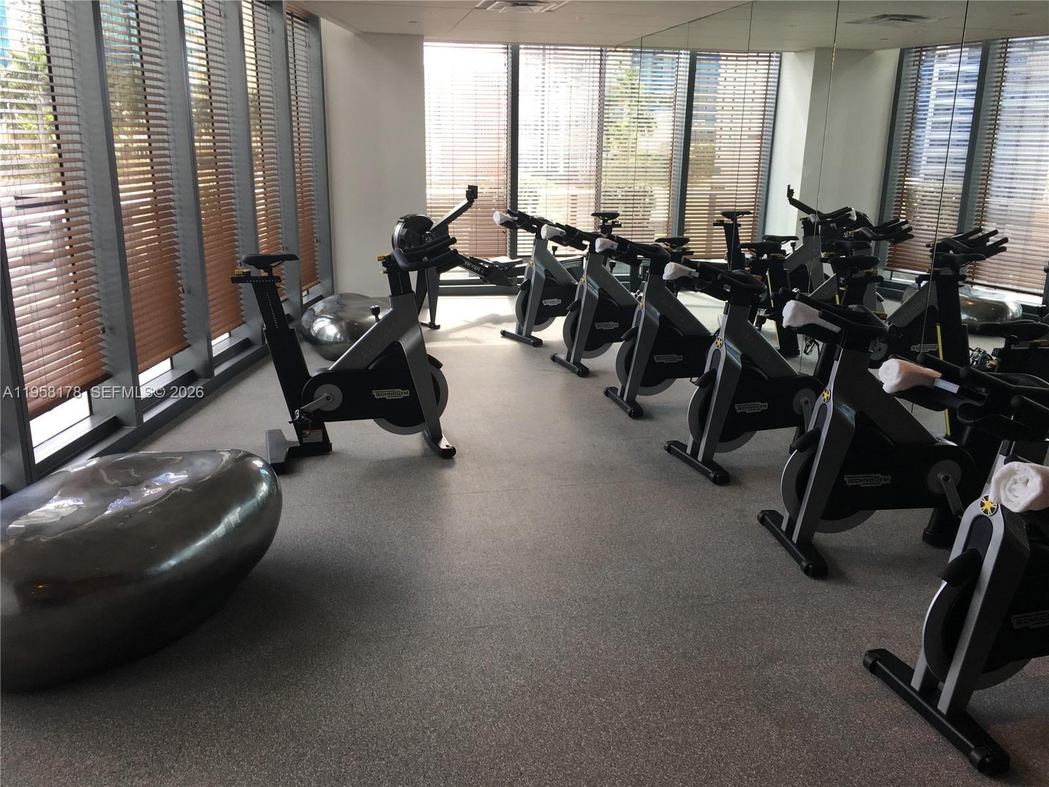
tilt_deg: -16.1
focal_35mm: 29
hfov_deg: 61.7
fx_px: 879
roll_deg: -1.0
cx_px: 524
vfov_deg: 48.2
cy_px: 394
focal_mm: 4.15
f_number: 2.2
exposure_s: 1/120
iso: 32
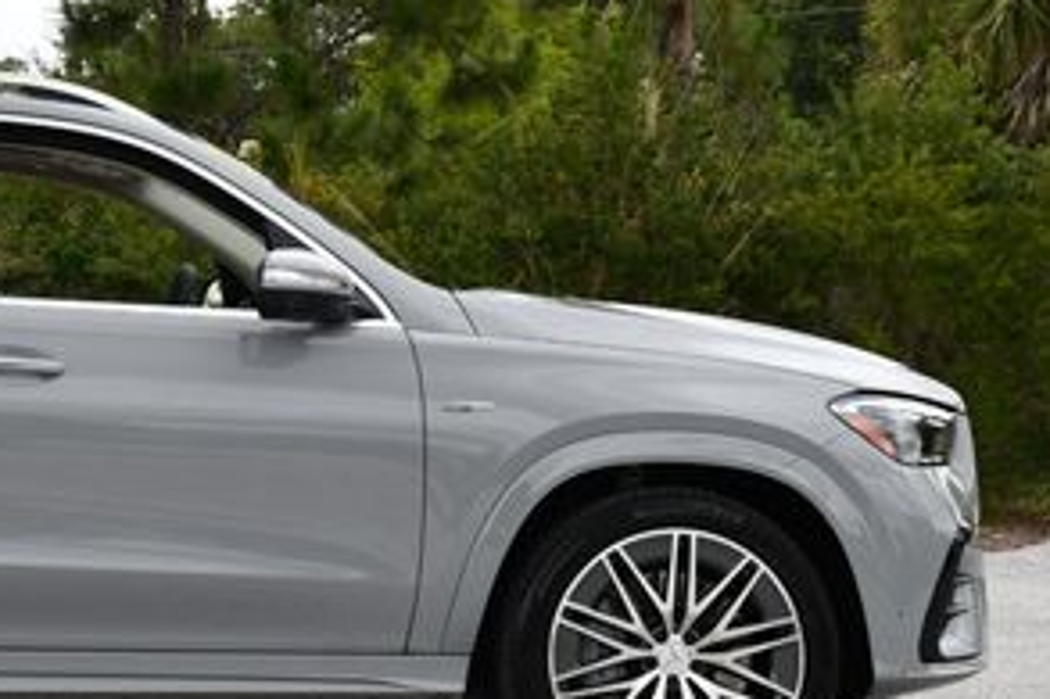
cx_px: -22
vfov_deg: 10.8
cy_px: 251
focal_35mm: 127
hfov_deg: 15.8
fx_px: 3702
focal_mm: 29
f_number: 8
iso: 140
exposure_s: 1/250
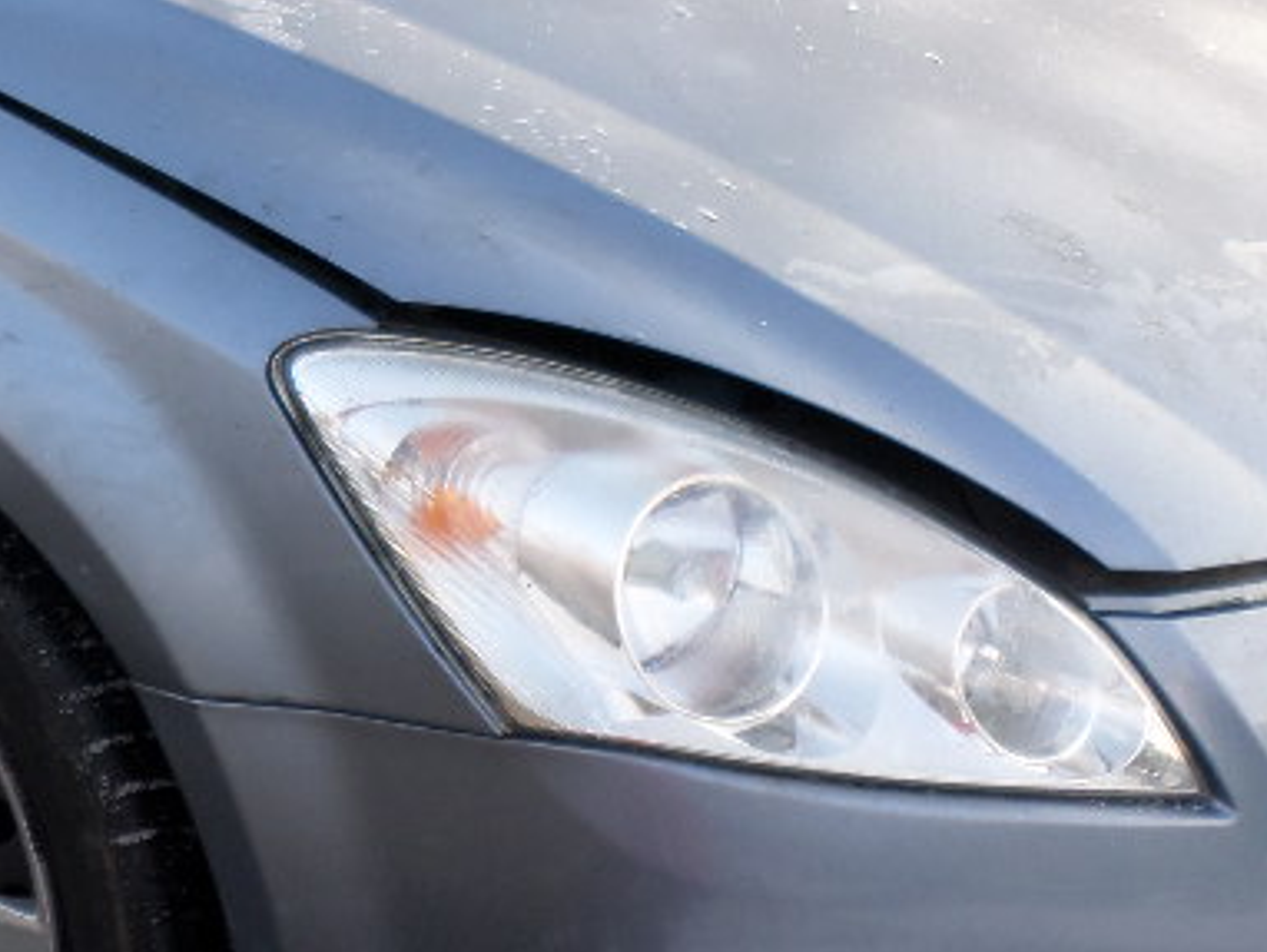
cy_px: 262
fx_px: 2454
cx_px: 50
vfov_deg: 21.8
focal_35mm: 67
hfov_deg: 27.5
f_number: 2.5
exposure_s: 1/125
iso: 80
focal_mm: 4.5
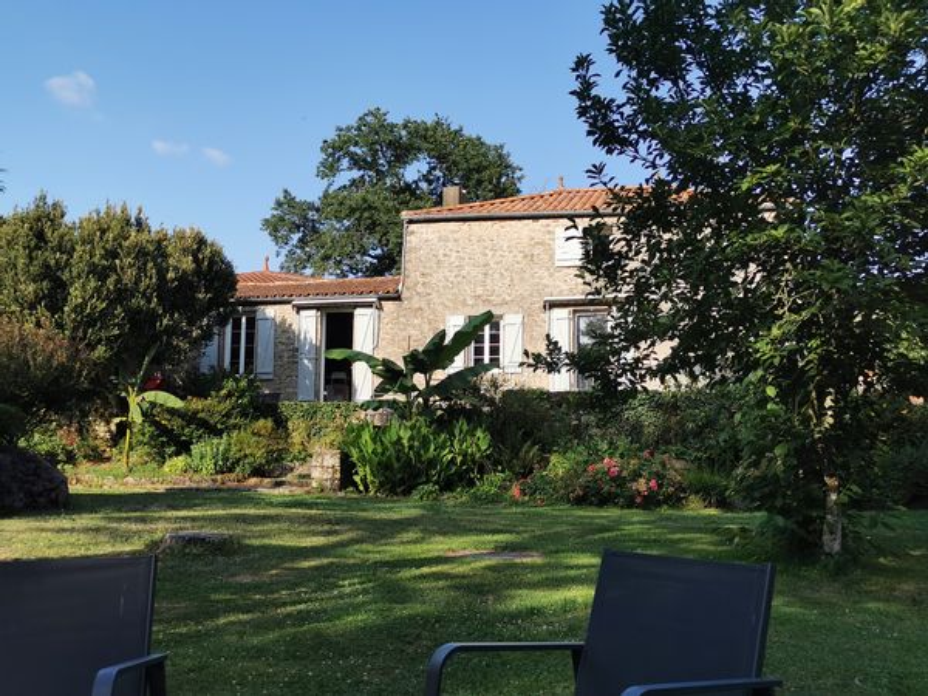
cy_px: 348
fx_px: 1019
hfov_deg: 49.0
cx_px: 464
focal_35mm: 38
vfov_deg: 37.7
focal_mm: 5.58
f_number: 1.8
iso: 50
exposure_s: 1/2066
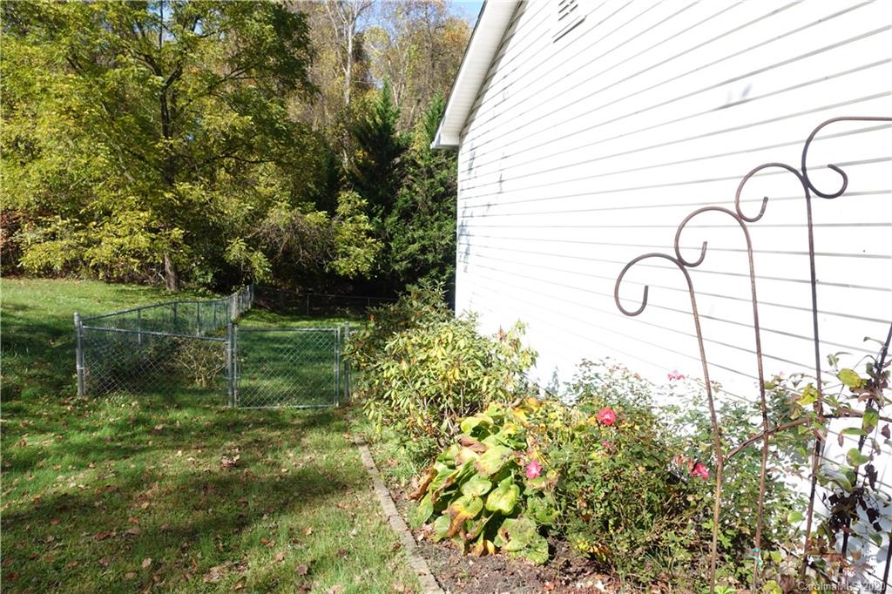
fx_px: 594
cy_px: 297
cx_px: 446
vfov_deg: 53.1
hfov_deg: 73.8
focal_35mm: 24
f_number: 4
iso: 125
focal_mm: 9.4
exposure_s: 1/400
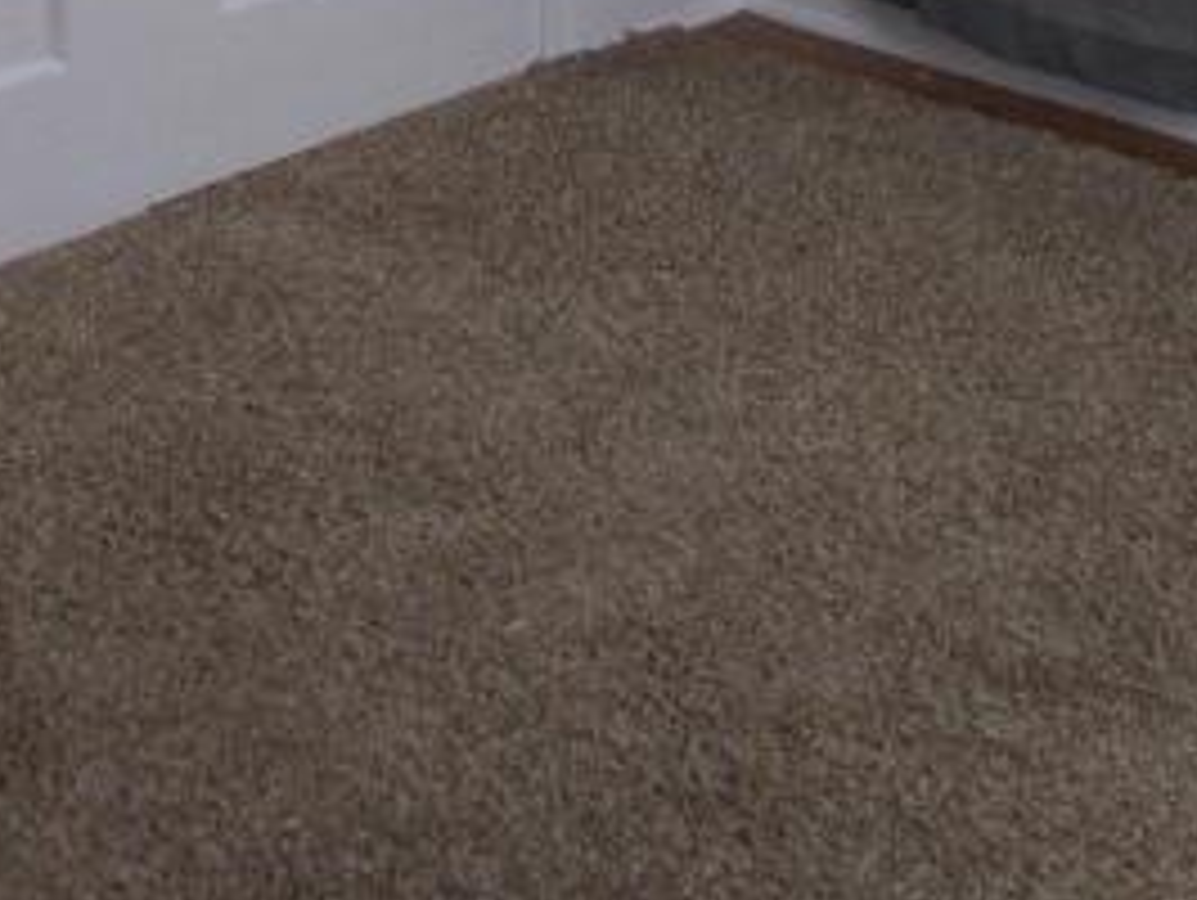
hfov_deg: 19.6
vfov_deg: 13.7
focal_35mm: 100
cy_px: -567
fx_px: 3461
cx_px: 504
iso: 125
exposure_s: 1/25
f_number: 3.2
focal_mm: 4.6
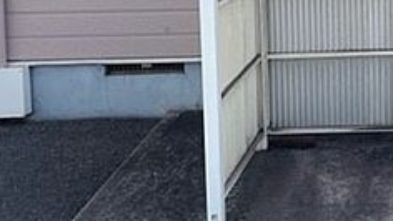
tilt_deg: -5.0
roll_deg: +0.8
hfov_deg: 26.9
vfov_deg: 16.2
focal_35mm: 72
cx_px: 436
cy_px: -38
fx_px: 751
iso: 32
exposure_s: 1/1171
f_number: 1.6
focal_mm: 4.2
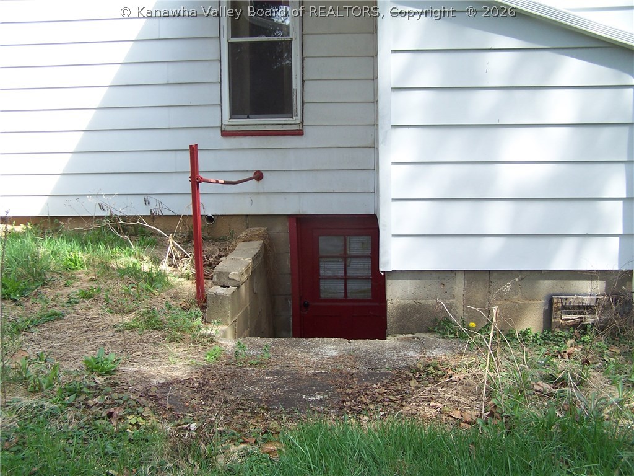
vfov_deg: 37.7
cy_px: 238
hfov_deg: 49.0
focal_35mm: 38
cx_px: 317
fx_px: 696
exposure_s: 1/250
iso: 80
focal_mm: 6.3
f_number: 2.8
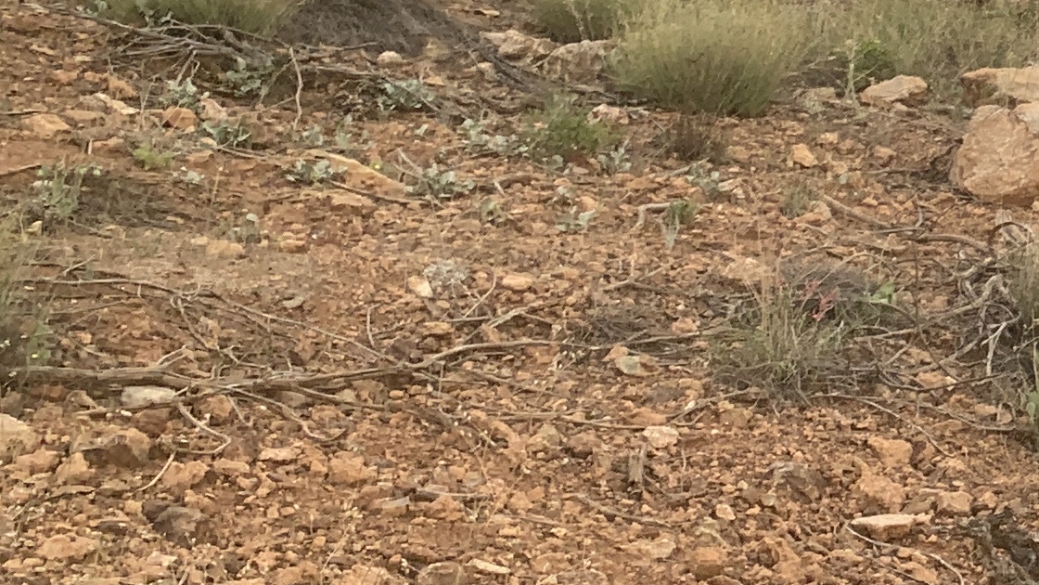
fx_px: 2810
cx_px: 1706
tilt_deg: +2.6
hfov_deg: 17.9
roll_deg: +3.0
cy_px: -228
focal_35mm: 102
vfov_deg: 11.5
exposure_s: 1/177
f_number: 1.8
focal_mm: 4.25
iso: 25
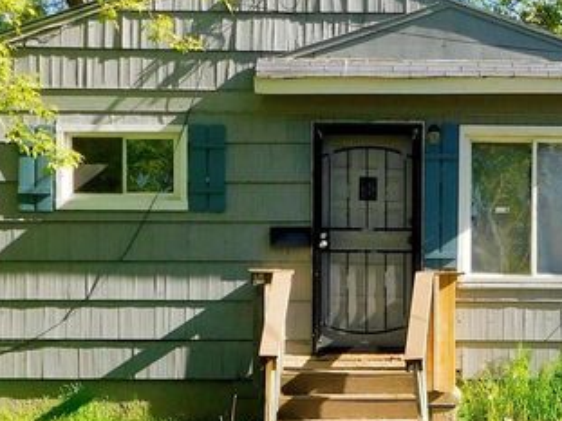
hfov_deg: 24.3
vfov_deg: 18.4
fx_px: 1282
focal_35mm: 79
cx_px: 455
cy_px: 370
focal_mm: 4.1
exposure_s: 1/640
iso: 125
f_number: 3
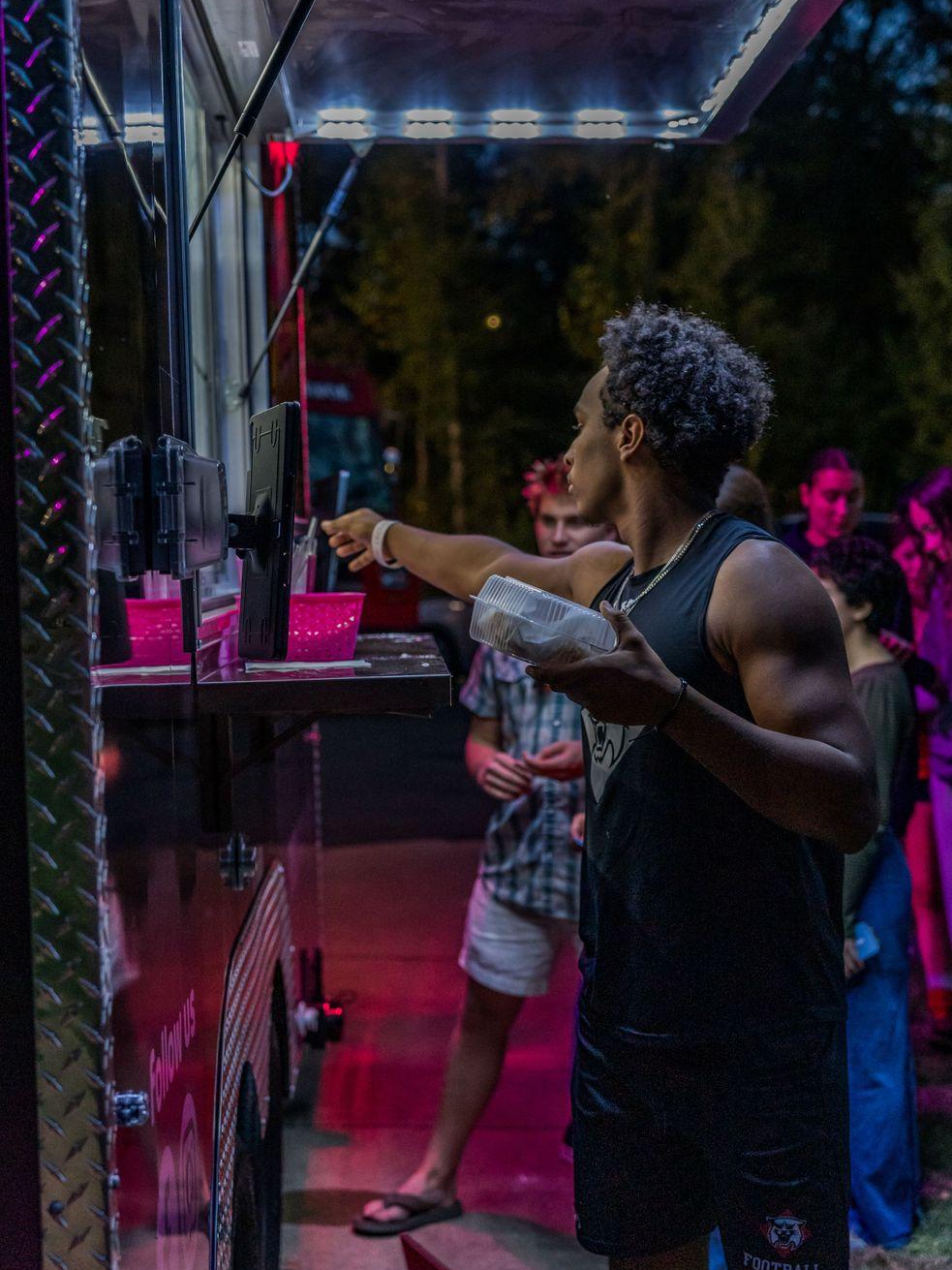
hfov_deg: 26.1
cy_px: 583
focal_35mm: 56
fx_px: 2053
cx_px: 469
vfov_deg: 34.3
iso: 6400
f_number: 3.5
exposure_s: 1/320
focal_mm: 50.9
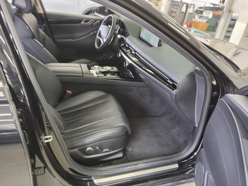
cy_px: 93
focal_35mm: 25
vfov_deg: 54.9
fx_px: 179
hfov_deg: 69.4
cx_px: 124
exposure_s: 1/120
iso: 500
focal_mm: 3.08
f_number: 2
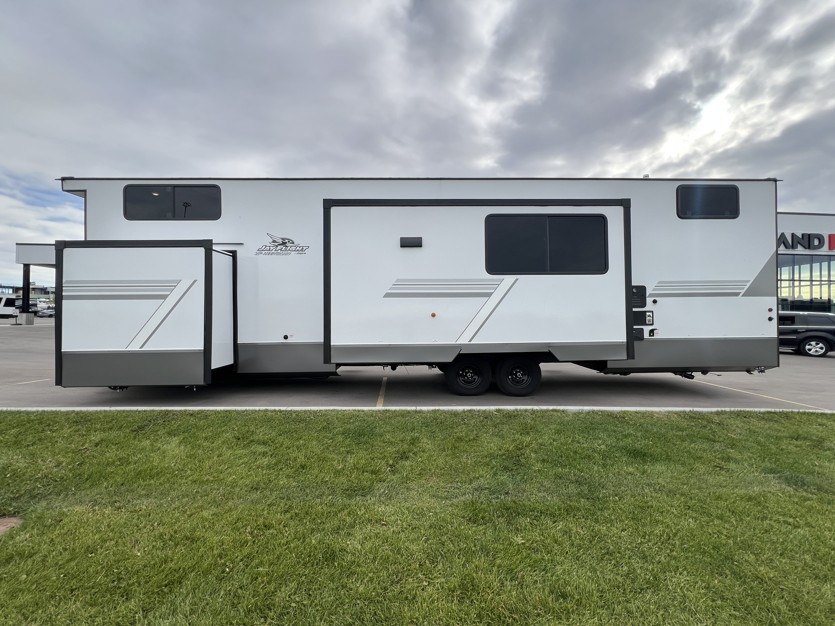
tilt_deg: +0.1
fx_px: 314
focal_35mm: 13
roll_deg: +0.1
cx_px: 418
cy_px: 313
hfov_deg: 106.2
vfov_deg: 89.9
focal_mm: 1.57
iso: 32
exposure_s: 1/661
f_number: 1.8
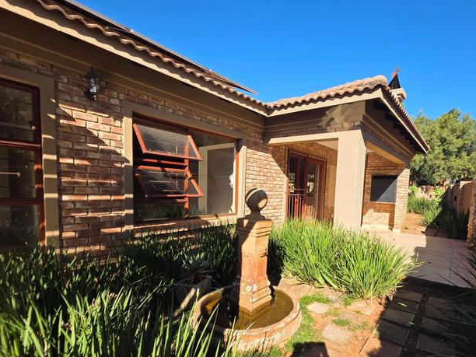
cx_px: 284
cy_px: 208
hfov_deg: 89.9
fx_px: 234
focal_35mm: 17
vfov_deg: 74.2
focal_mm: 2.2
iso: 40
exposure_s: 1/861
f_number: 1.9
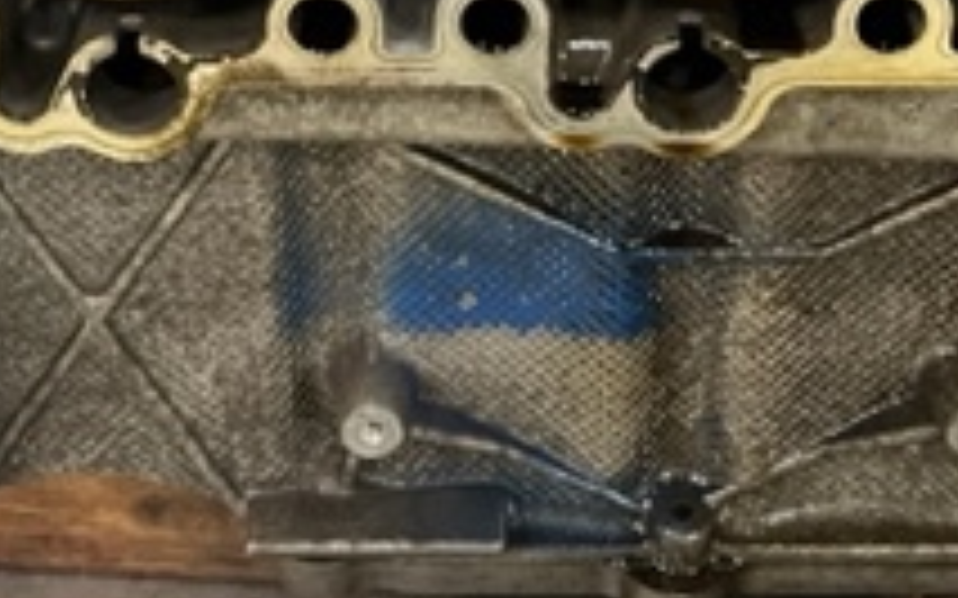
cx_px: 477
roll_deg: -1.3
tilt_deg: -26.6
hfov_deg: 24.9
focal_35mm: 83
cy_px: -162
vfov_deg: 15.1
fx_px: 2166
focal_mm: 5.1
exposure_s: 1/50
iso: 320
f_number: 1.6
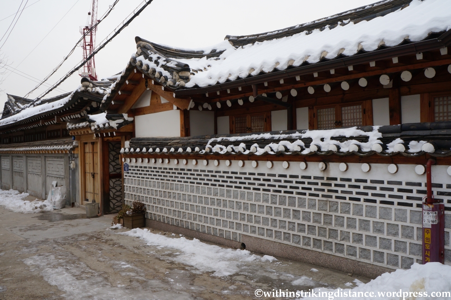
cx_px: 226
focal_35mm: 30
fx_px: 375
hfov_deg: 62.0
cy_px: 150
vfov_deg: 43.5
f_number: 13
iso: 200
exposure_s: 1/160
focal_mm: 20
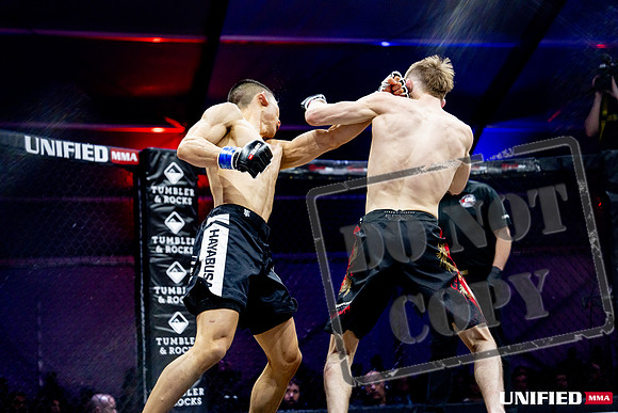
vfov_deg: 19.5
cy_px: 206
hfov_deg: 28.8
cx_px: 309
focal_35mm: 70
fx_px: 1202
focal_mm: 70
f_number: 2.8
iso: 3200
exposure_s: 1/1250
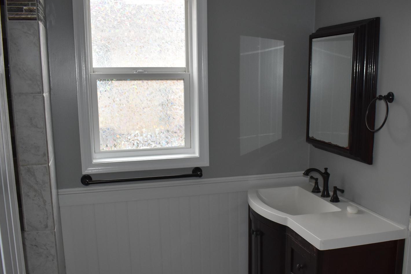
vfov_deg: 34.0
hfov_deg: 49.1
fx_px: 445
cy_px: 170
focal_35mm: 39
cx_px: 255
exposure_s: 1/80
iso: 800
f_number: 4.5
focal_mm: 18
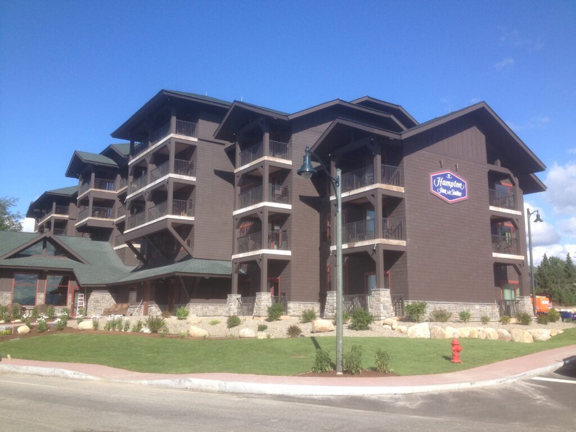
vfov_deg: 40.7
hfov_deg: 52.6
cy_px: 216
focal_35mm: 35
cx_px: 288
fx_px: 582
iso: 50
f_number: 2.4
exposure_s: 1/1062
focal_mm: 4.28
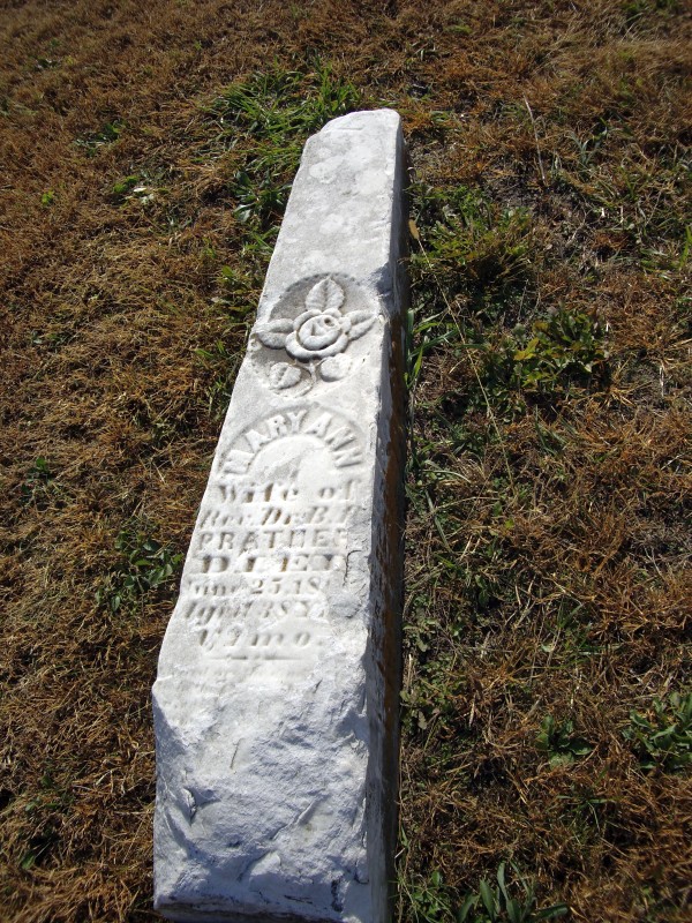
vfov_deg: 49.0
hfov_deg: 37.7
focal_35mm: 38
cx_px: 346
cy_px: 462
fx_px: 1013
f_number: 8
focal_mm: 7.9
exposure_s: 1/200
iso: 64
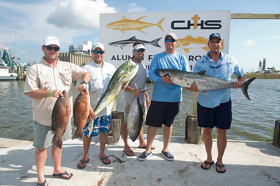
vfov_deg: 53.1
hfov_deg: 73.8
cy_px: 93
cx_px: 140
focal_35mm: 24
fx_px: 187
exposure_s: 1/250
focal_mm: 24
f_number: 7.1
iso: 125
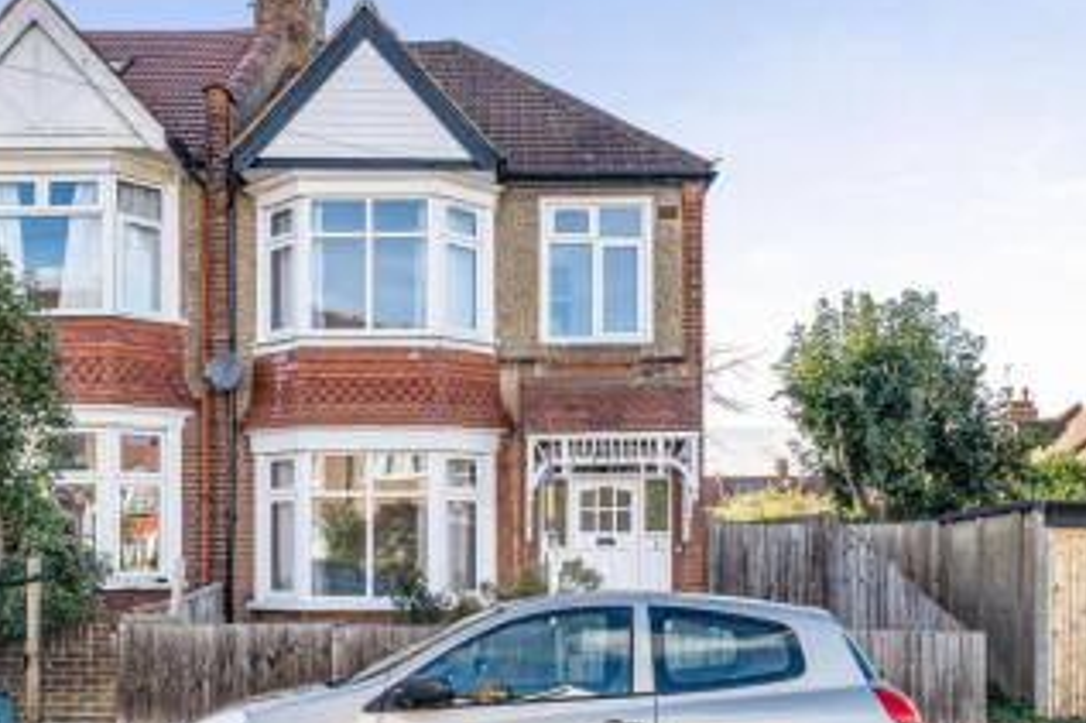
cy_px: 358
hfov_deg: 57.0
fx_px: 995
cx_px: 456
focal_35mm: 33
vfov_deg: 39.9
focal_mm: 15
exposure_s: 1/400
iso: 400
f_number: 8
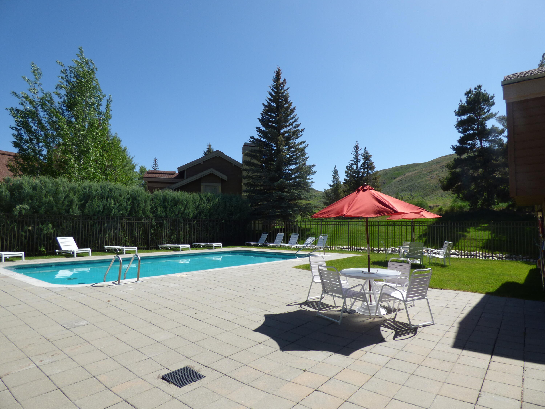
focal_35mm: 20
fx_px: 315
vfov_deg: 66.0
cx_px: 272
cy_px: 204
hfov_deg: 81.7
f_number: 2.8
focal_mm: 3.58
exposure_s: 1/1600
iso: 100
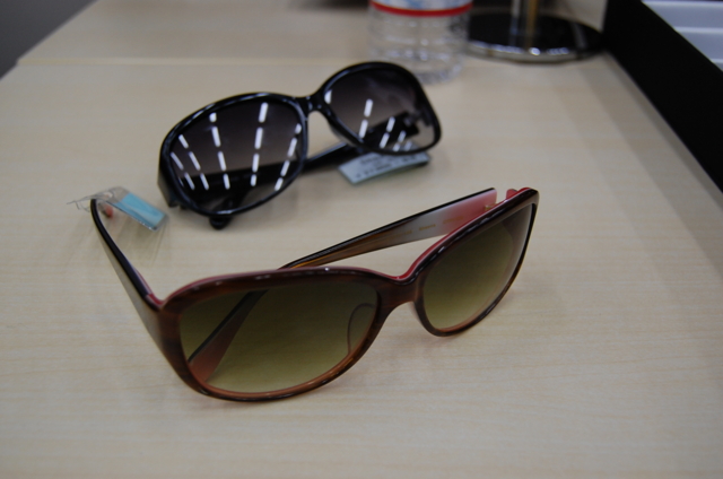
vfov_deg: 34.1
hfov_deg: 49.6
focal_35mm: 39
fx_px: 782
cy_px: 240
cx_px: 362
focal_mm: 26
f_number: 4
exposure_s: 1/60
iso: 400
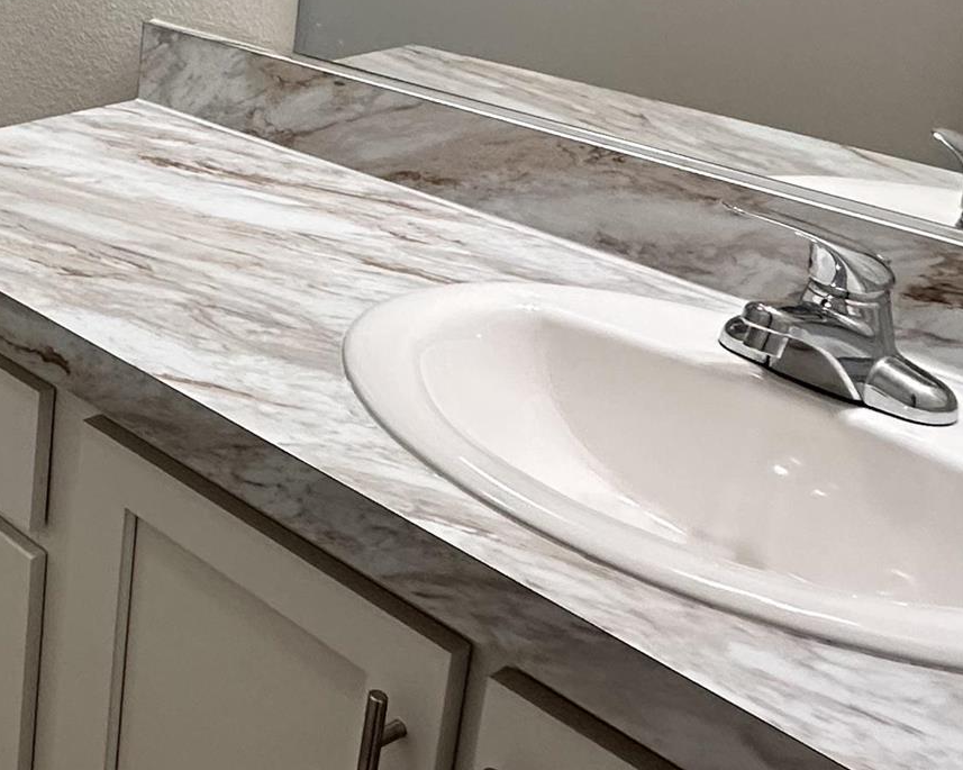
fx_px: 1396
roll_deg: +0.8
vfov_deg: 28.9
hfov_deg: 29.5
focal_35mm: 49
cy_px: 6
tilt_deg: -13.8
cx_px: -329
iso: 200
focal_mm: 2.22
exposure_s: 1/120
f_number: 2.2
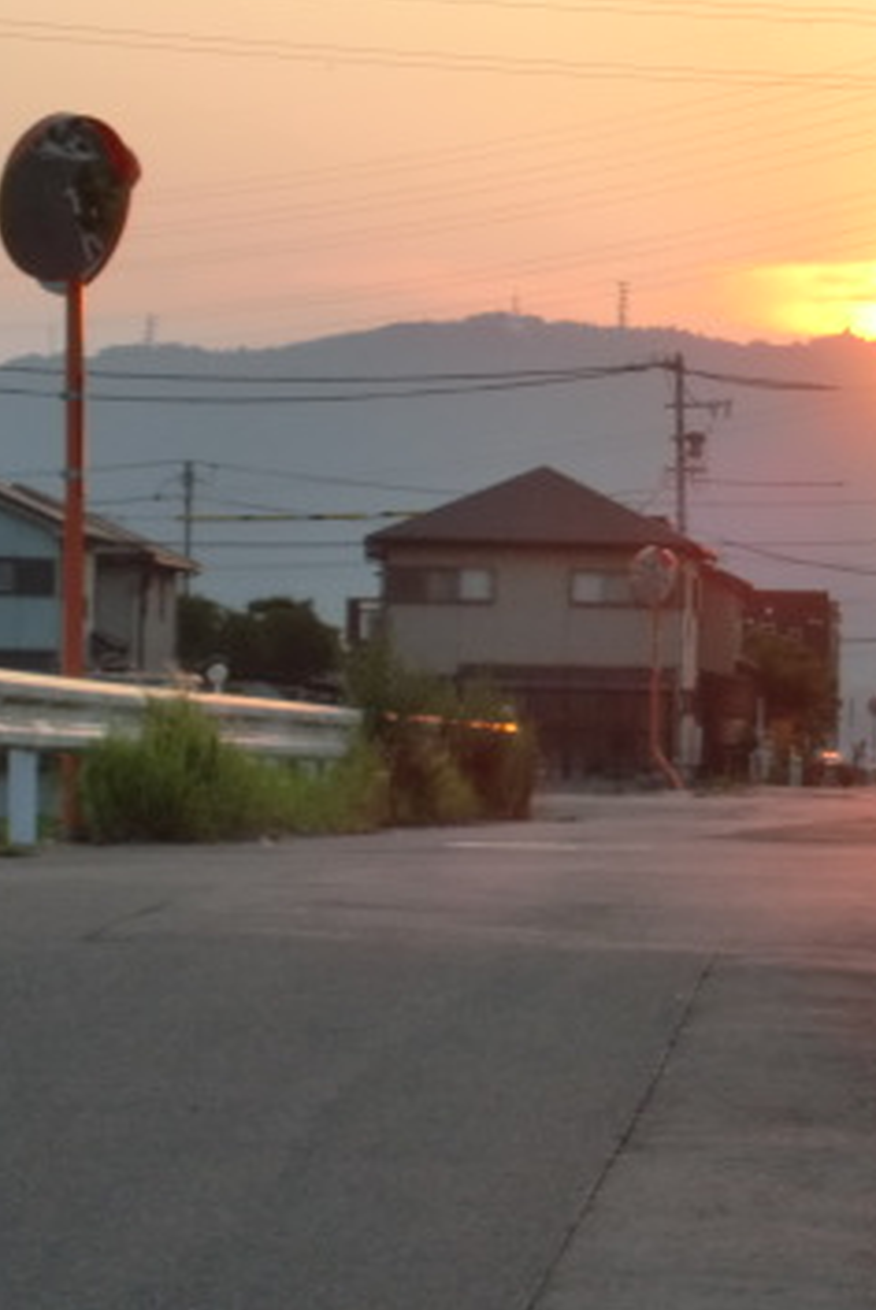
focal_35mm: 211
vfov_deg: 9.7
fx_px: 7686
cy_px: 668
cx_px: 991
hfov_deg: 6.5
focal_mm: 20.21
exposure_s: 1/100
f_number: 5.7
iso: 64
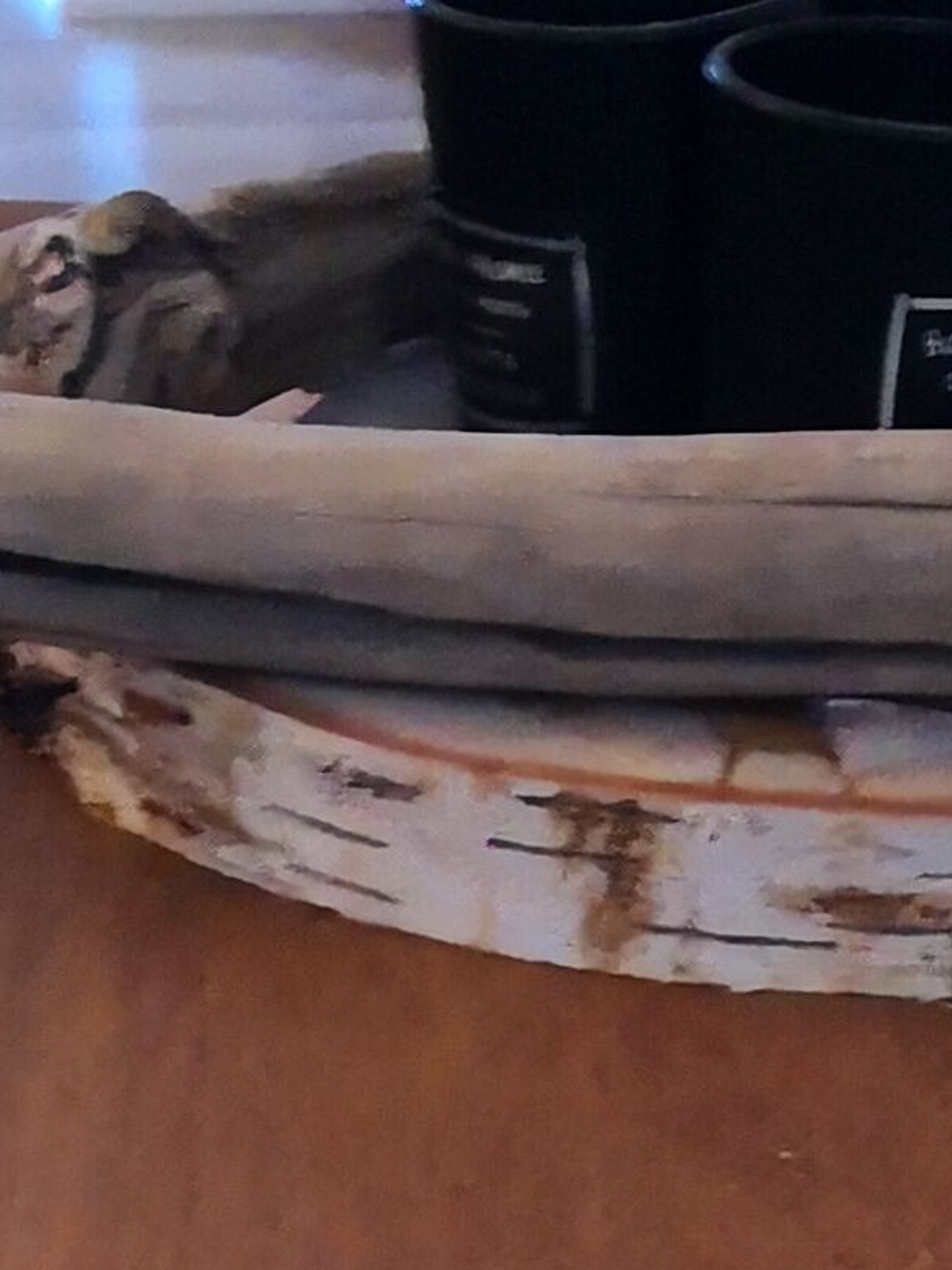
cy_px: 2970
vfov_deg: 12.1
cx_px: 784
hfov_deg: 11.0
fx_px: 4914
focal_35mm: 134
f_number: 1.6
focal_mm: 3.95
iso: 500
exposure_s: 1/25
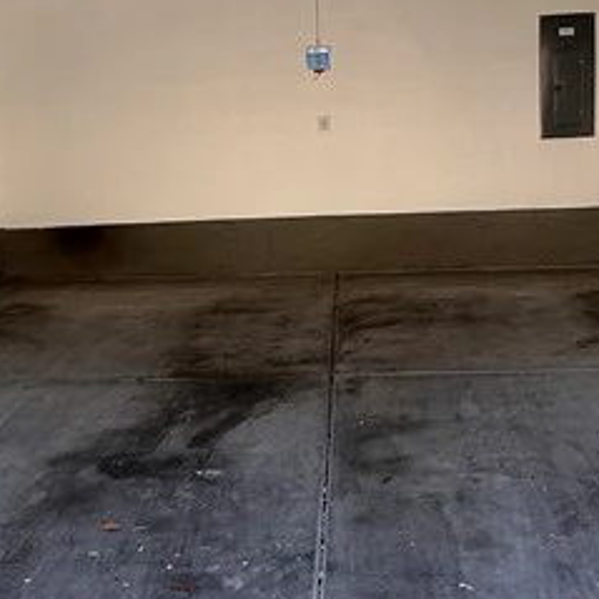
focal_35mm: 53
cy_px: 271
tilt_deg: -8.5
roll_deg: +2.0
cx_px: 276
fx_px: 1038
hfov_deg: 32.2
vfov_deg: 32.2
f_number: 2.2
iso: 50
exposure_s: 1/120
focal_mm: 2.22
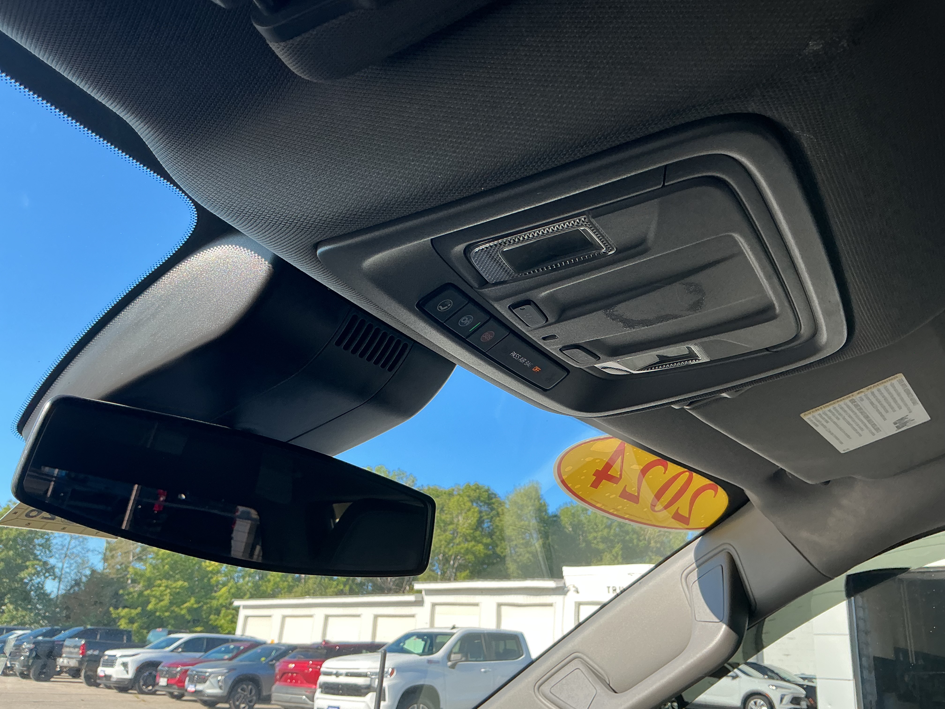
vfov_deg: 48.2
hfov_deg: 61.7
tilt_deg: +23.0
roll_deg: -2.1
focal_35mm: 29
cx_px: 472
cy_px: 354
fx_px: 792
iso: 25
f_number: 1.8
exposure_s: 1/269
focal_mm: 3
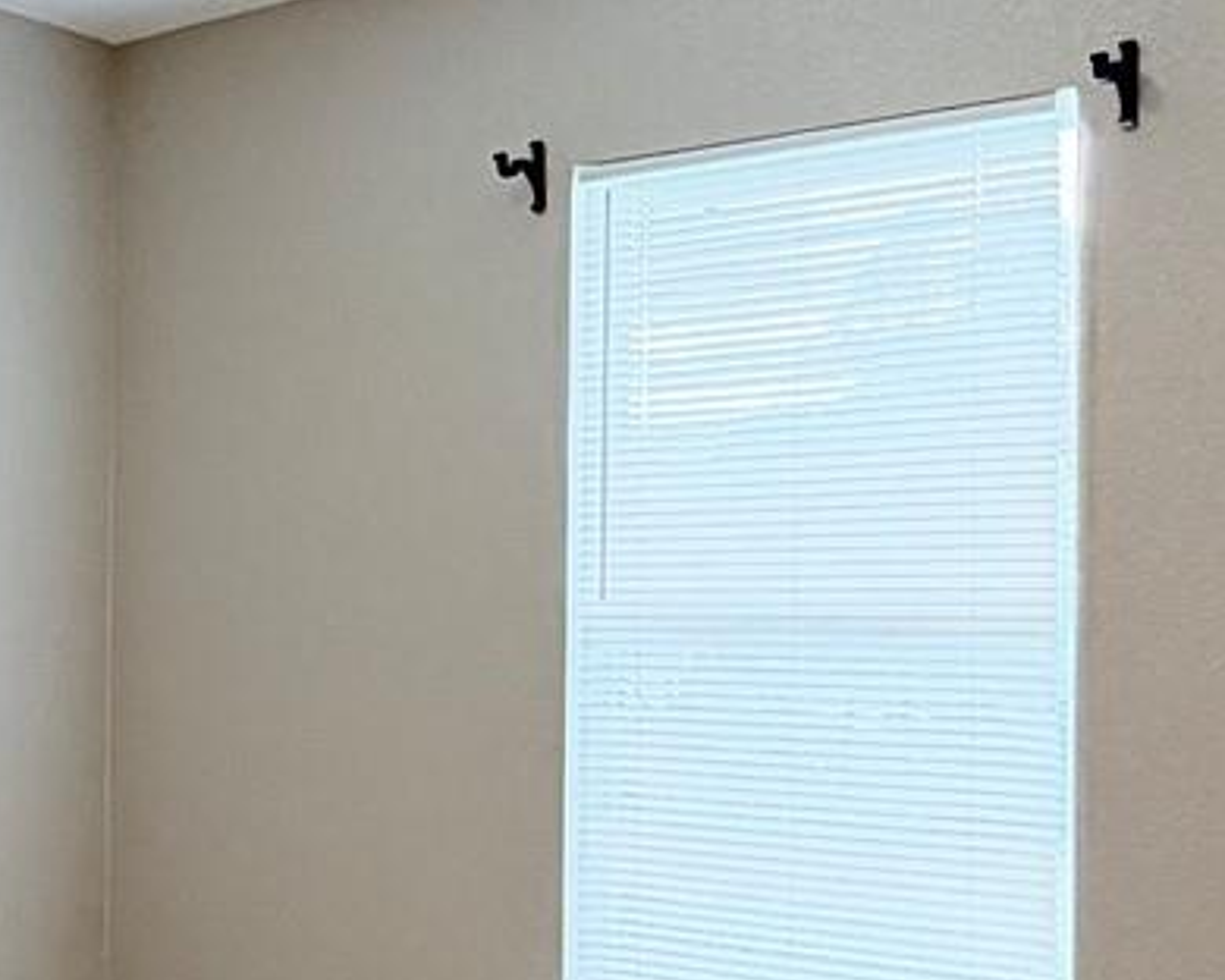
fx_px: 2030
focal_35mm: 56
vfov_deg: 27.1
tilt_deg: +0.7
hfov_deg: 33.0
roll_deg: -0.5
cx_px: 327
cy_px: 575
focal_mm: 2.22
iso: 250
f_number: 2.2
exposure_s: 1/60
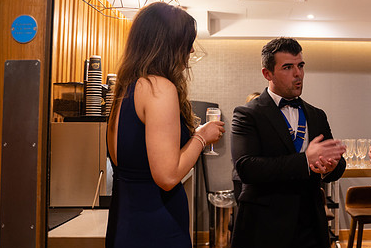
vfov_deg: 29.2
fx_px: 474
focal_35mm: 46
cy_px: 96
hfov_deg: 41.2
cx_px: 287
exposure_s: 1/60
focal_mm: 28
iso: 1250
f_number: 2.8
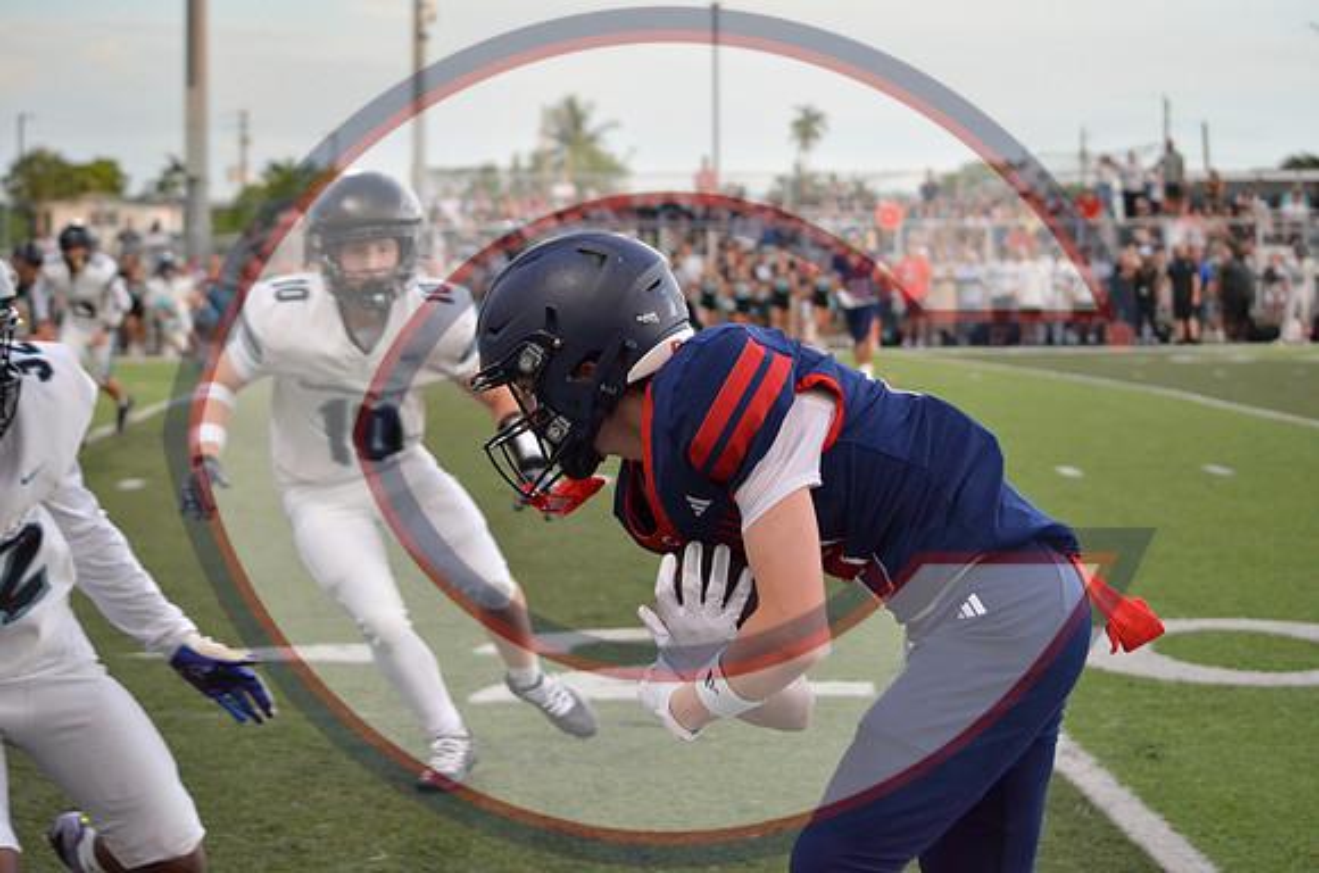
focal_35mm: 82
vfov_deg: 16.5
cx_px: 660
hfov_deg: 24.7
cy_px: 436
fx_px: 3016
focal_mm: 55
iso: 1800
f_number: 4.5
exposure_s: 1/500
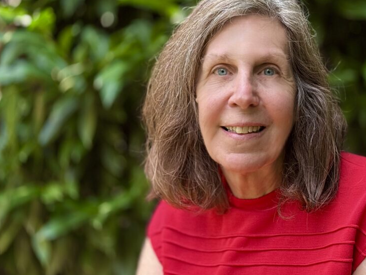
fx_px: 772
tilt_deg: -3.1
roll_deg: +1.5
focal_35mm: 73
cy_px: 94
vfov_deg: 20.1
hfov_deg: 26.5
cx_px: 244
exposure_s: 1/261
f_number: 1.6
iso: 32
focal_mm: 5.96
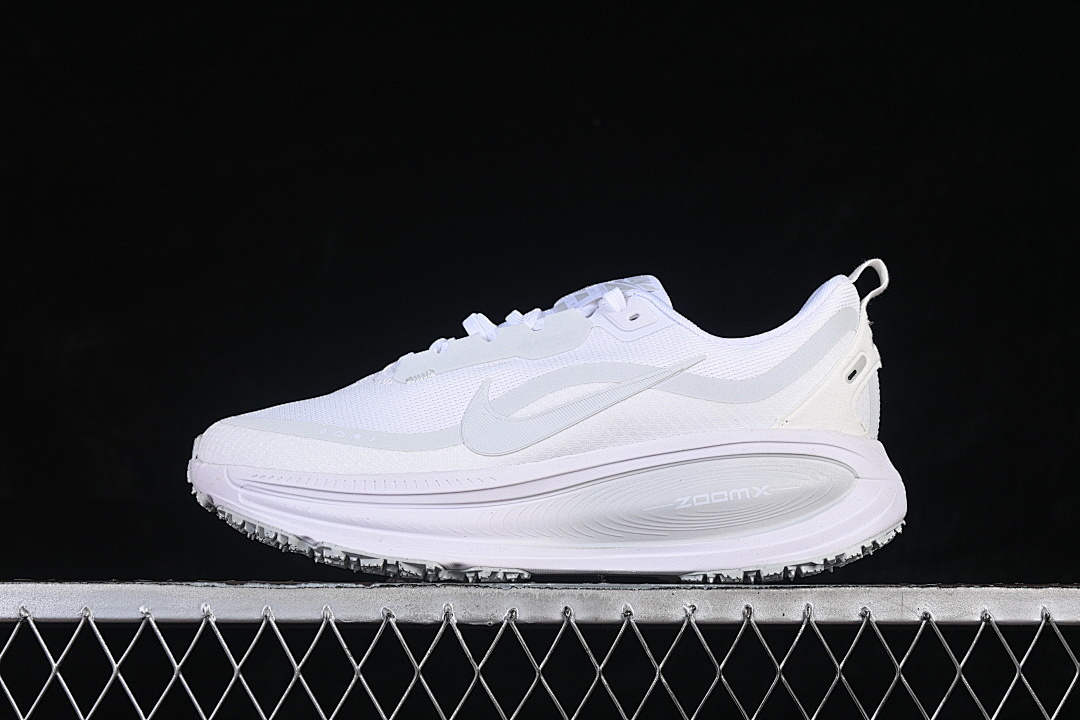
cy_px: 360
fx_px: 2250
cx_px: 540
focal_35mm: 75
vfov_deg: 18.2
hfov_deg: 27.0
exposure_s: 1/100
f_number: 8
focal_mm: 50
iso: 160
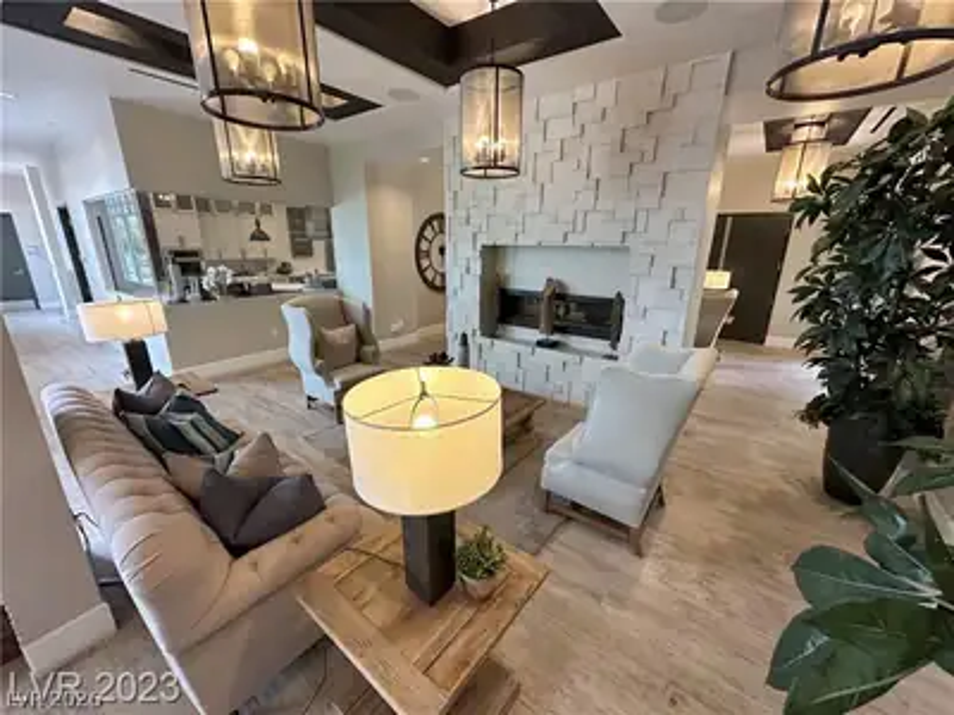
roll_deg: -0.7
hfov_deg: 102.1
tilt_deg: -18.4
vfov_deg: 85.7
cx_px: 477
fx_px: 386
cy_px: 358
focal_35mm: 14
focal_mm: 2.22
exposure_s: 1/120
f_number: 2.2
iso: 250
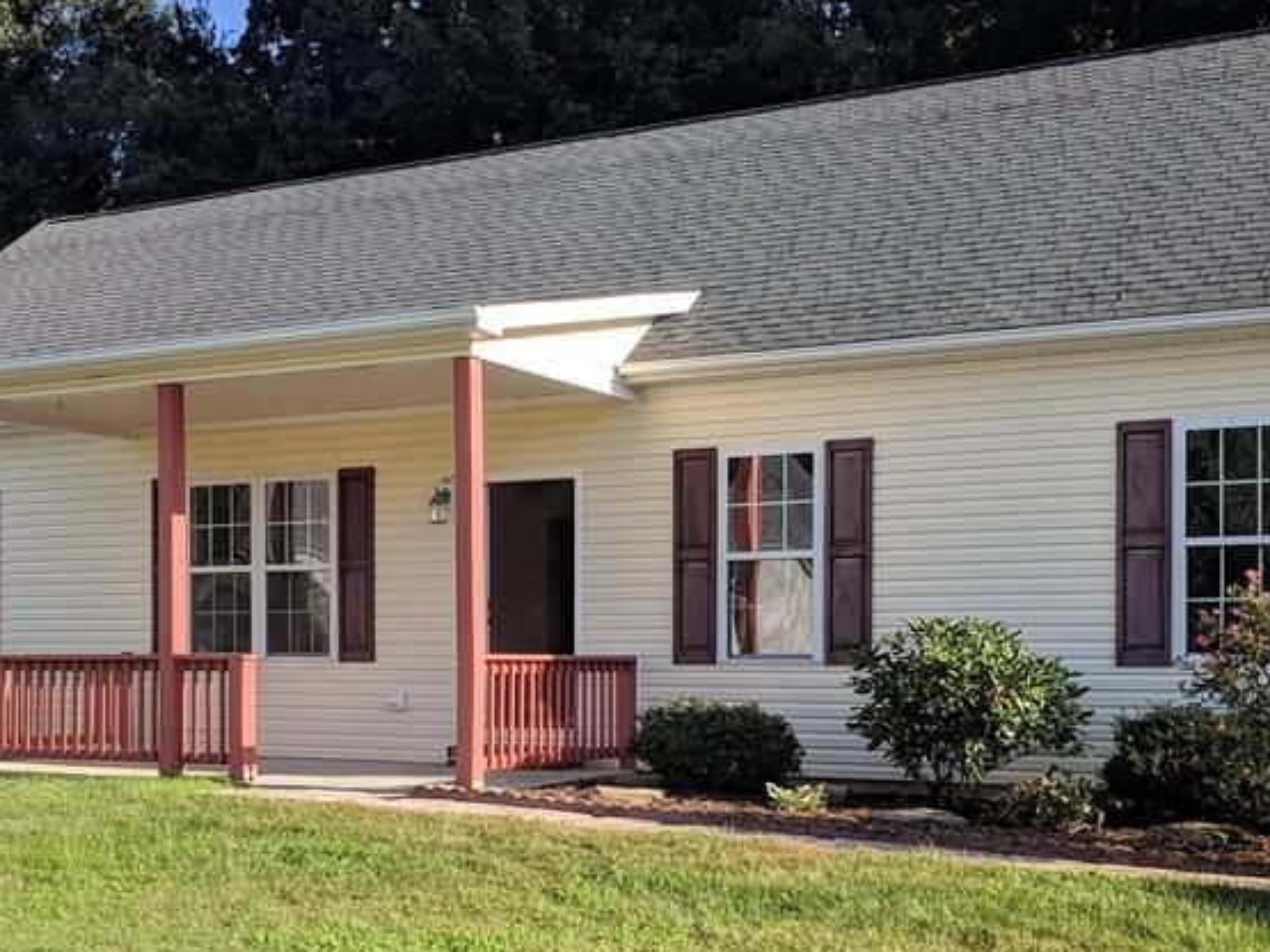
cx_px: 616
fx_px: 1761
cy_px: 671
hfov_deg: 39.7
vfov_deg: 29.9
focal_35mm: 48
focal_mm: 4.67
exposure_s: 1/2114
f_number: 2
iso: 85
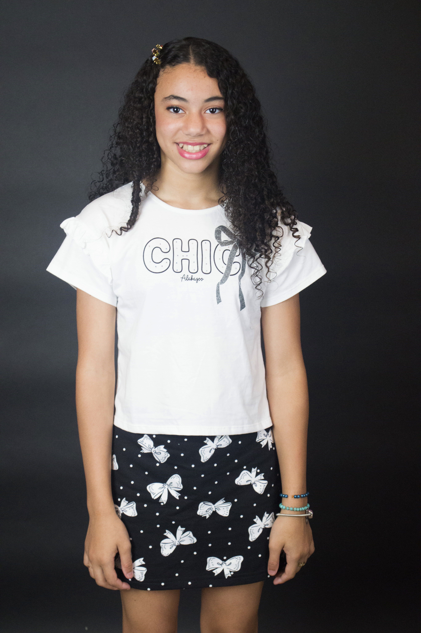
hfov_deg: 19.7
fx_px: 1213
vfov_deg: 29.3
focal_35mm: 69
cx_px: 210
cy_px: 316
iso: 3200
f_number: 5.3
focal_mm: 46
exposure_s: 1/200
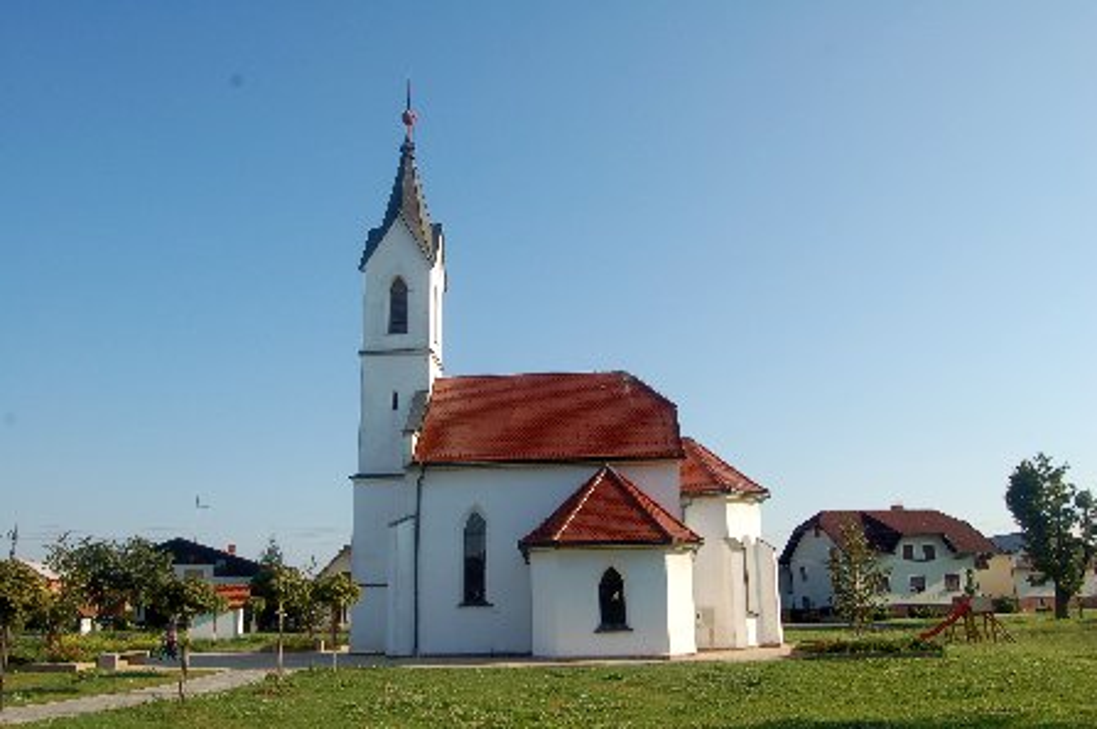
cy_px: 364
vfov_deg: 45.6
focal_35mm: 28
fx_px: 867
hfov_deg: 64.6
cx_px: 548
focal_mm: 19
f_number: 9
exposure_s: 1/320
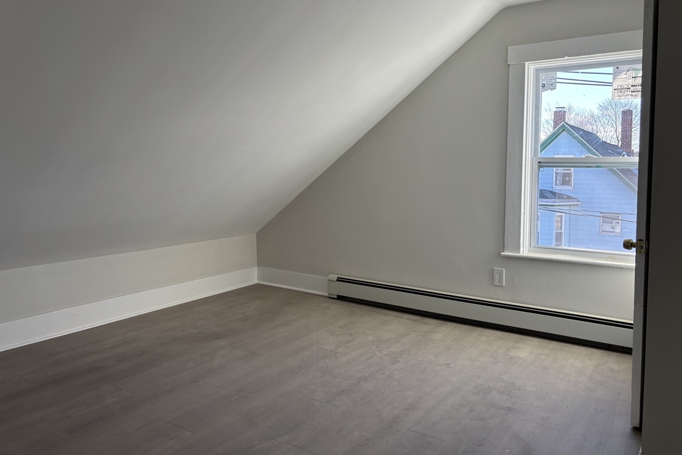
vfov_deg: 46.2
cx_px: 337
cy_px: 193
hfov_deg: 65.5
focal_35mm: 28
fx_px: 530
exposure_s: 1/121
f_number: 1.6
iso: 40
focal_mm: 5.96
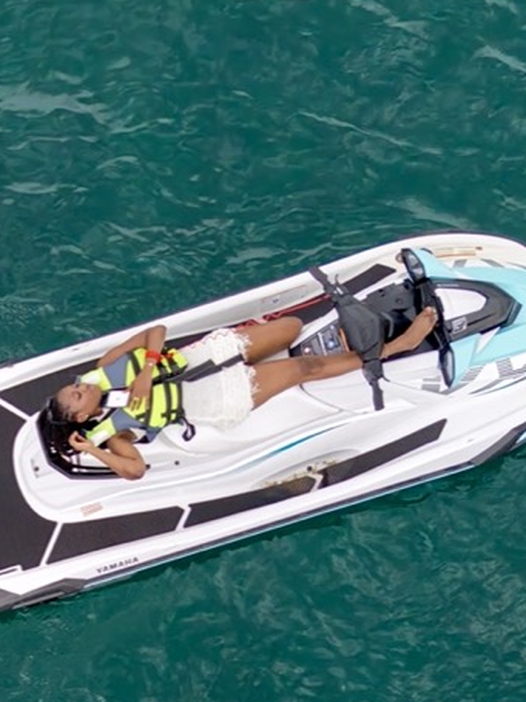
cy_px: 806
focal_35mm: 90
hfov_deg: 16.1
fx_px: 1824
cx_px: -9
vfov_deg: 20.6
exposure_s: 1/640
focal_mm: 8.67
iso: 100
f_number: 1.8
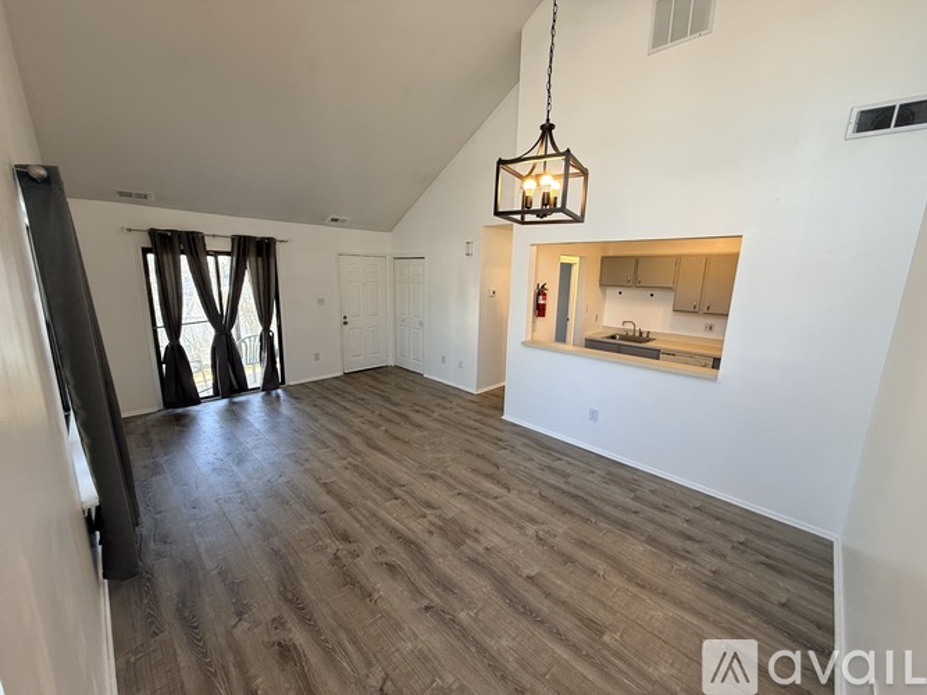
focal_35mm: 14
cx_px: 464
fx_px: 375
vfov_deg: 85.7
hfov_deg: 102.1
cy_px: 348
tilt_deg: -10.0
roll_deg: -0.9
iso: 125
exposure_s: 1/120
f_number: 2.2
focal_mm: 2.22
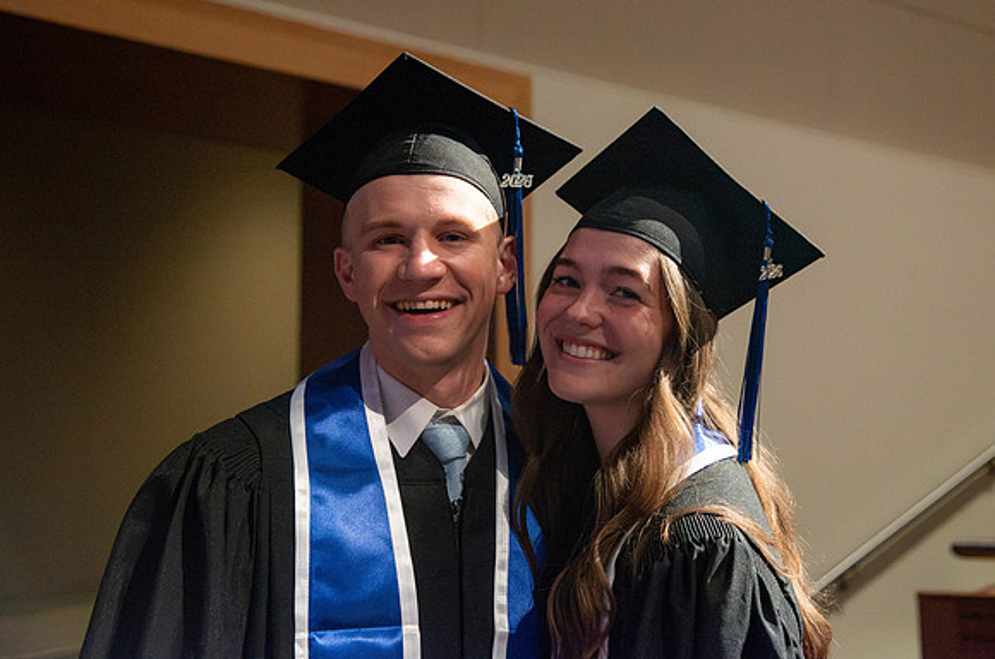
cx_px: 521
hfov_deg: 28.8
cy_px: 258
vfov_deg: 19.3
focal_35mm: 70
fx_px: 1937
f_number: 4
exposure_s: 1/160
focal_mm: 58
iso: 5000
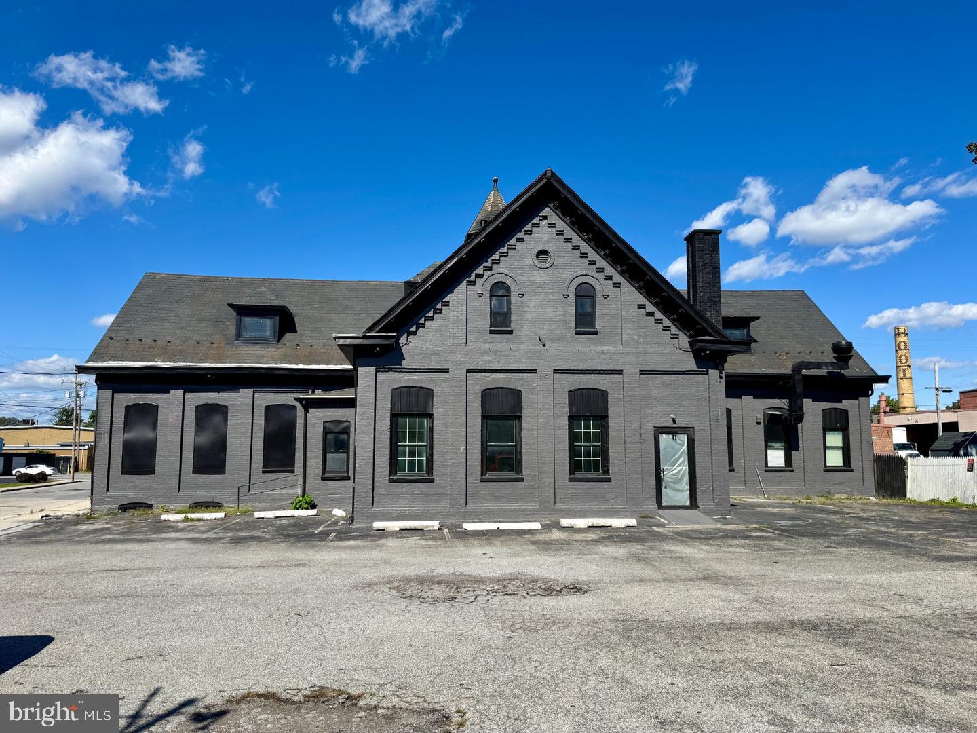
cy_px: 366
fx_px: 677
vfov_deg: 56.8
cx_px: 488
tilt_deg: +5.9
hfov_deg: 71.6
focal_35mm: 24
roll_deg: +0.2
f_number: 1.78
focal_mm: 6.76
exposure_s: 1/5348
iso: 80
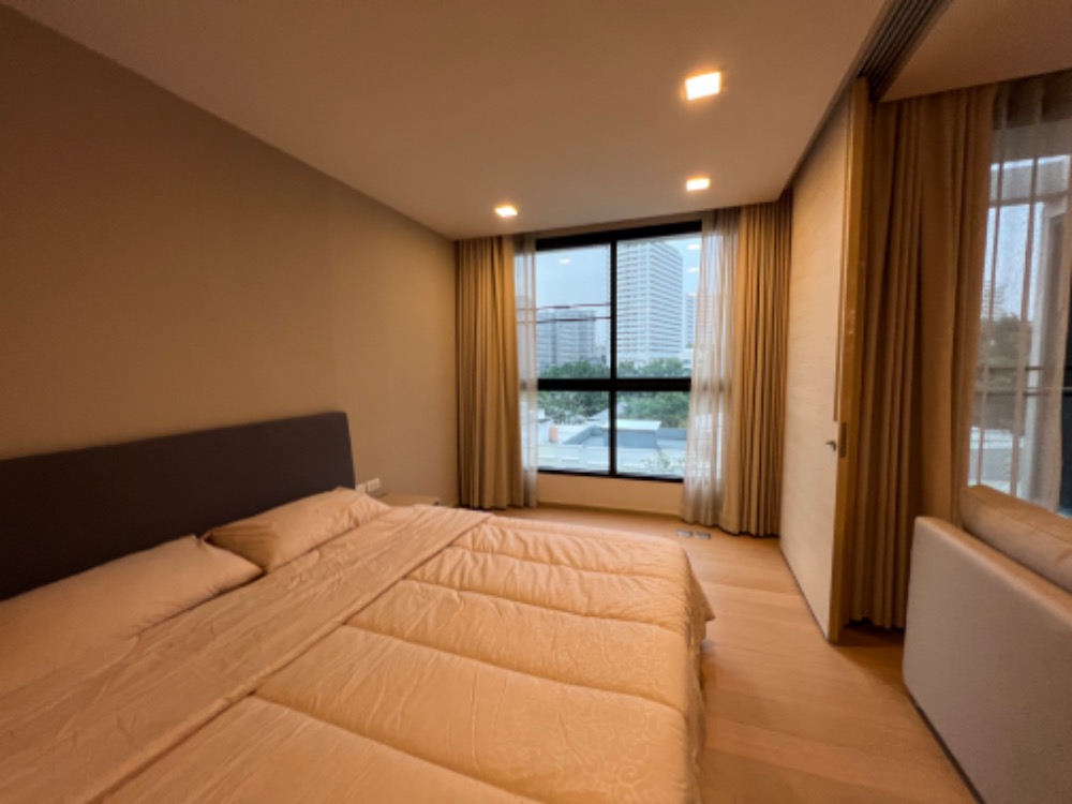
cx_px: 536
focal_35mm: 13
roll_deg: +2.1
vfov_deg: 89.9
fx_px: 403
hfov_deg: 106.2
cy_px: 402
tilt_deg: -1.9
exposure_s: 1/50
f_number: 1.8
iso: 160
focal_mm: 1.57
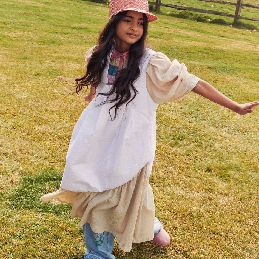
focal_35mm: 57
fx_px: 483
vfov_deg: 29.6
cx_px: 129
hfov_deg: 30.0
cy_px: 64
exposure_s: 1/500
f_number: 11
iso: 800
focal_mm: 44
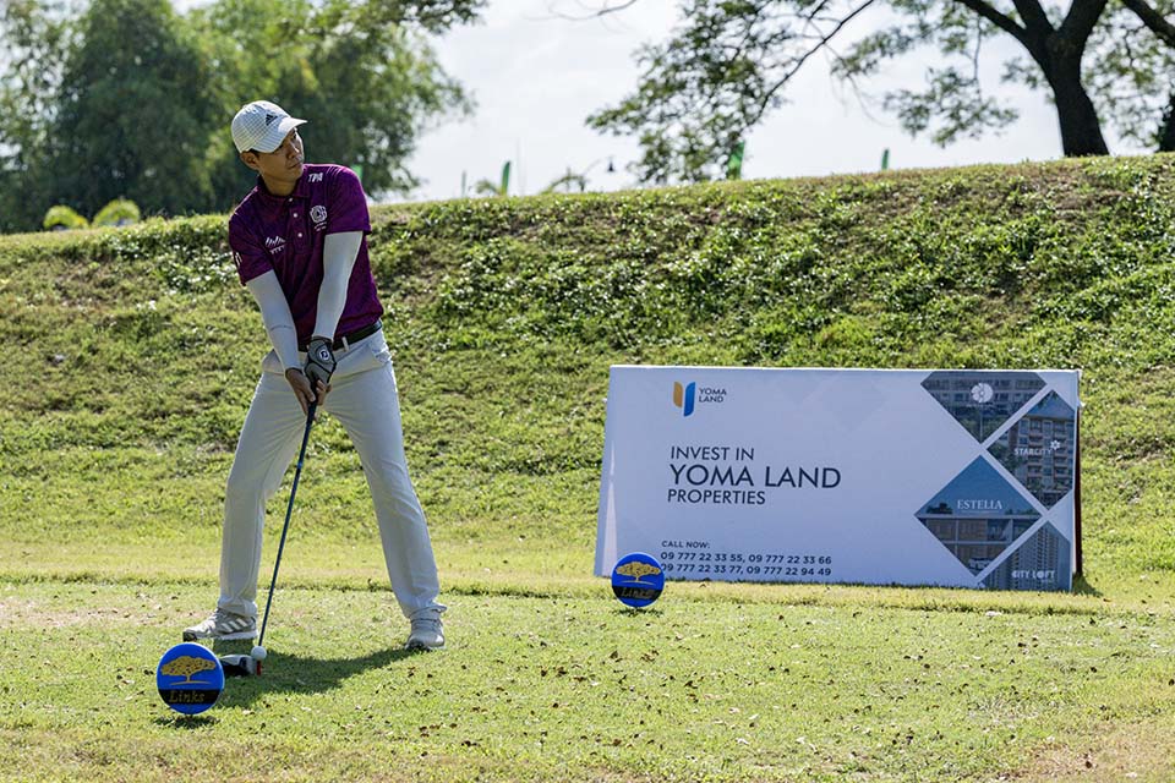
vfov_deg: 15.7
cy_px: 392
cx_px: 588
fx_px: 2839
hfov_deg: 23.4
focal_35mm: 87
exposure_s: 1/5000
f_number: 4.5
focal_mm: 87
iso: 250
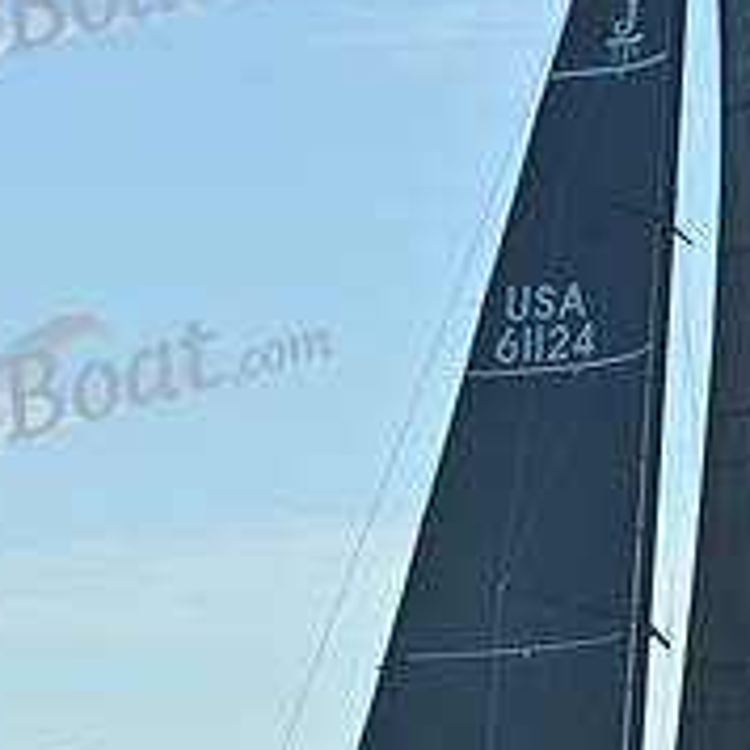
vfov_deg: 6.9
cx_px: 550
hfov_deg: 6.9
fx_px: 6251
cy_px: 565
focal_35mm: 255
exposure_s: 1/1600
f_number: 7.1
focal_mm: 92
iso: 250
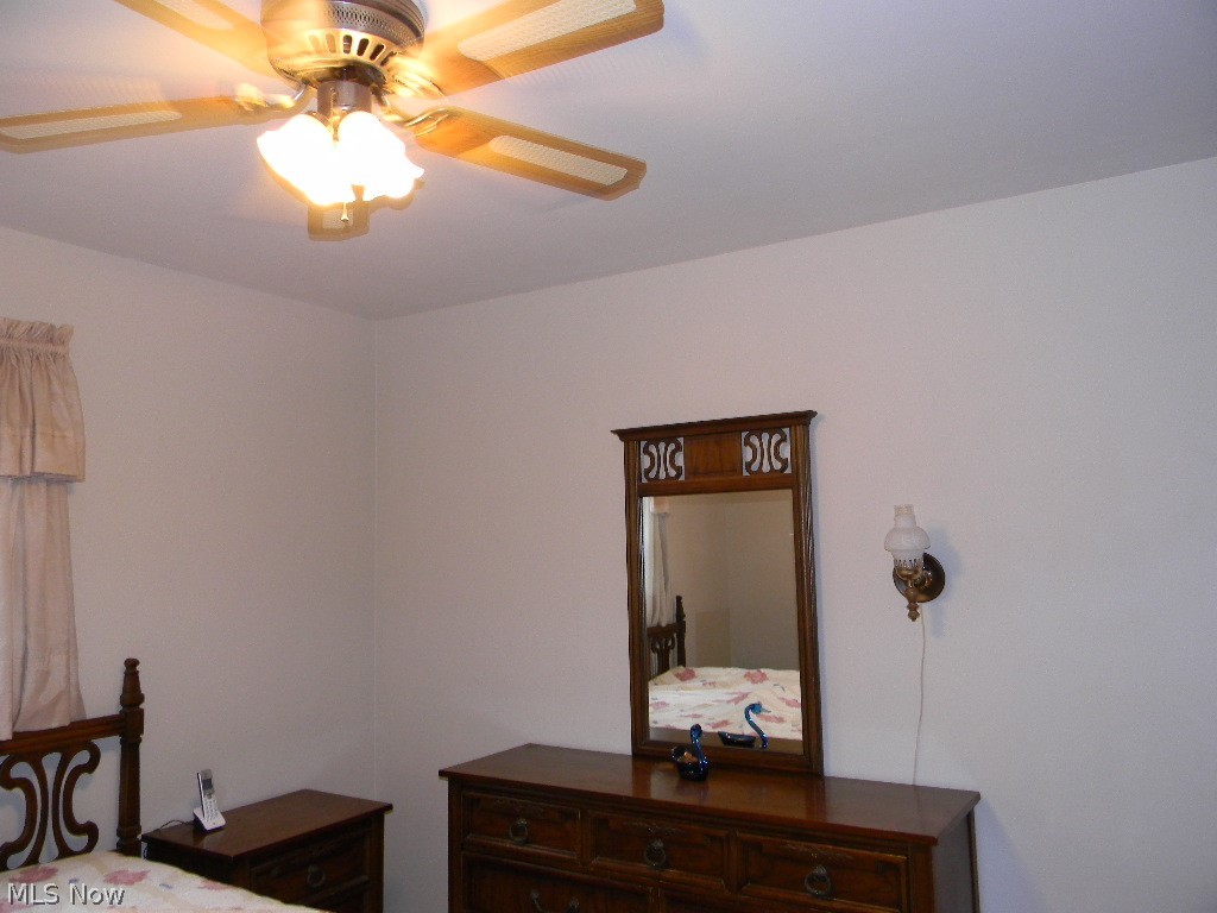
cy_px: 456
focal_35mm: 28
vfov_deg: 49.7
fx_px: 984
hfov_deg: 63.4
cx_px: 608
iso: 200
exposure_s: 1/28.8
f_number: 3.5
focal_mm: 5
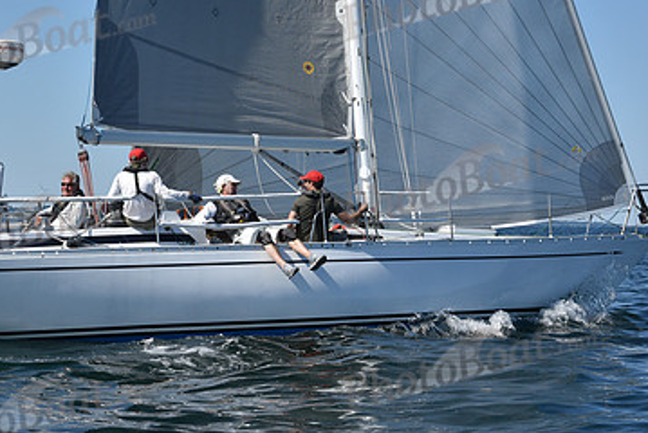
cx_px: 251
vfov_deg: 12.1
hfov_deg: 18.1
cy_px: 113
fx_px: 2036
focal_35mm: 113
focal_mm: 70
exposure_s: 1/1600
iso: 250
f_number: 7.1
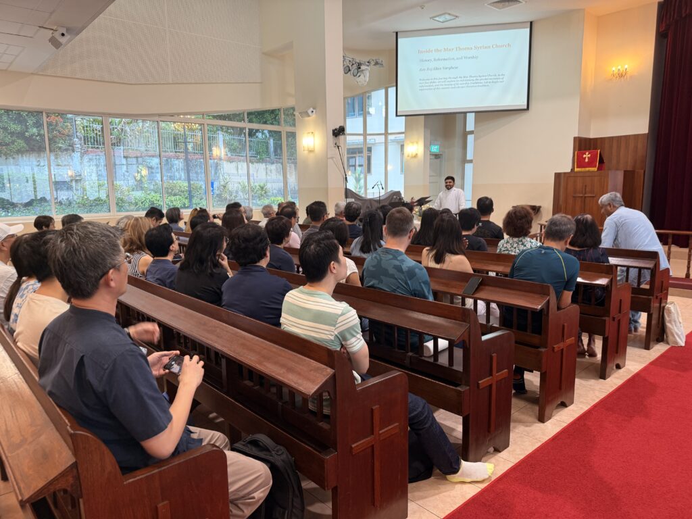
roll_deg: +0.5
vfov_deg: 56.8
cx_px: 346
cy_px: 260
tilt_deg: -6.9
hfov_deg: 71.6
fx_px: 480
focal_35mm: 24
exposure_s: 1/50
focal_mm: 6.76
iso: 125
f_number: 1.78
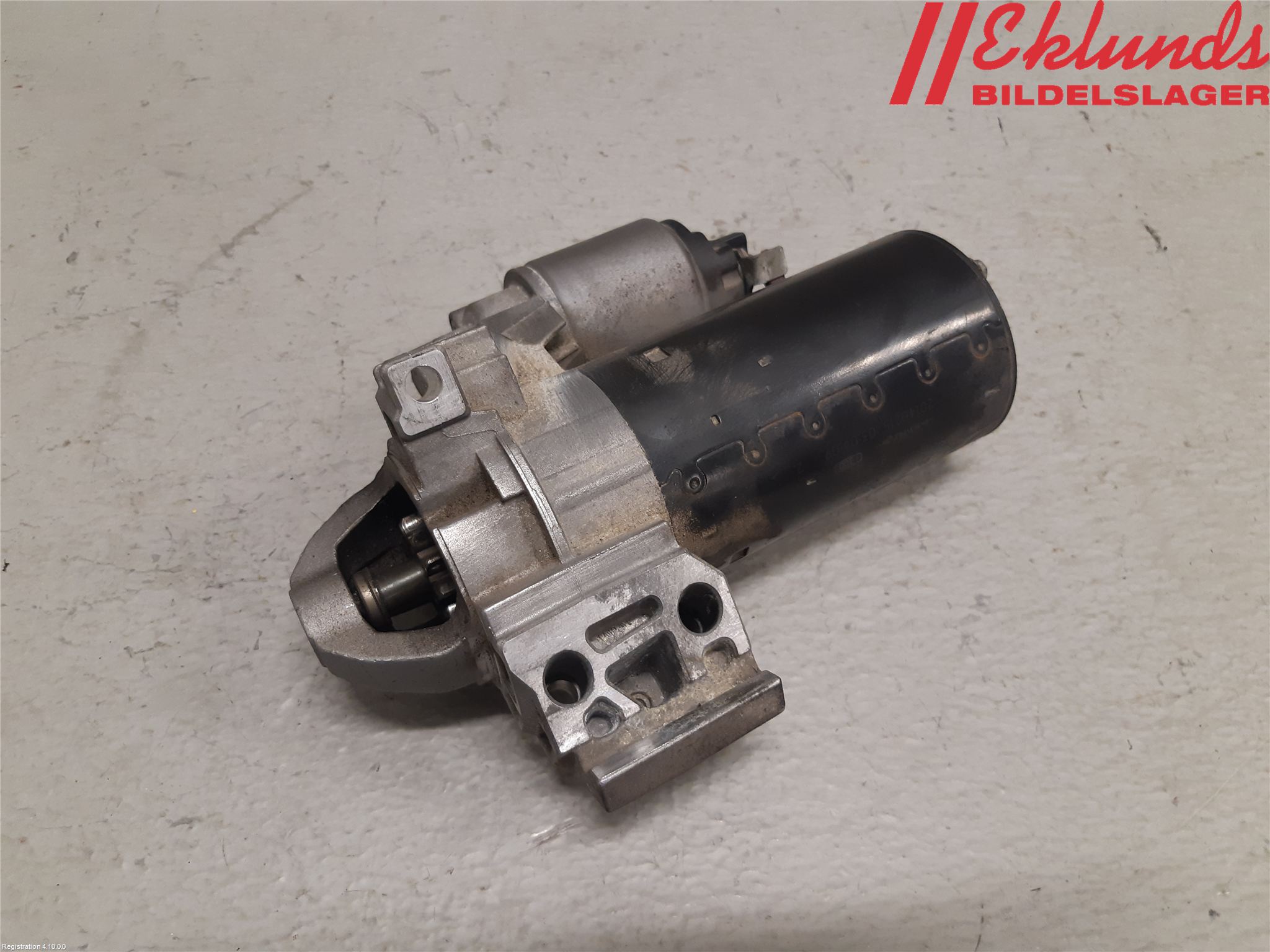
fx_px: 954
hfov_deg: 67.3
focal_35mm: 26
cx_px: 635
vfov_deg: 53.1
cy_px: 476
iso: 125
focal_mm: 3.93
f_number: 1.7
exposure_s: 1/50
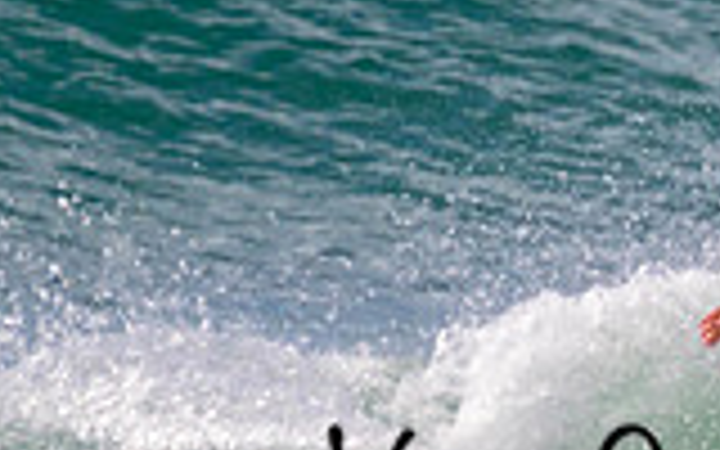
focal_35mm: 3299
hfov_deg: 0.6
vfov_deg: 0.4
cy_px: 353
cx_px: 947
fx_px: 64734
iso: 900
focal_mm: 800
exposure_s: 1/2000
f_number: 11
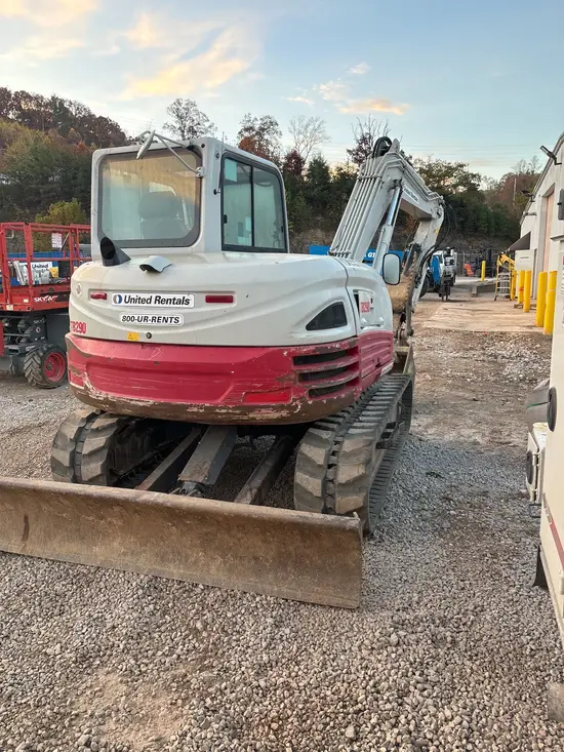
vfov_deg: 67.3
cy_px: 376
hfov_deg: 53.1
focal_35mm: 26
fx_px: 565
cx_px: 282
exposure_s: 1/121
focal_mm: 5.96
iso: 80
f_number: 1.6
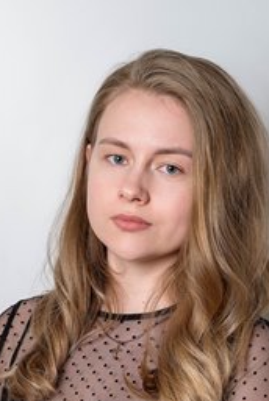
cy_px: 374
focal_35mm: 174
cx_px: 113
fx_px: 1945
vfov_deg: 11.7
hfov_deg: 7.9
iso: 160
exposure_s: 1/160
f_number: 5
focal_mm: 70
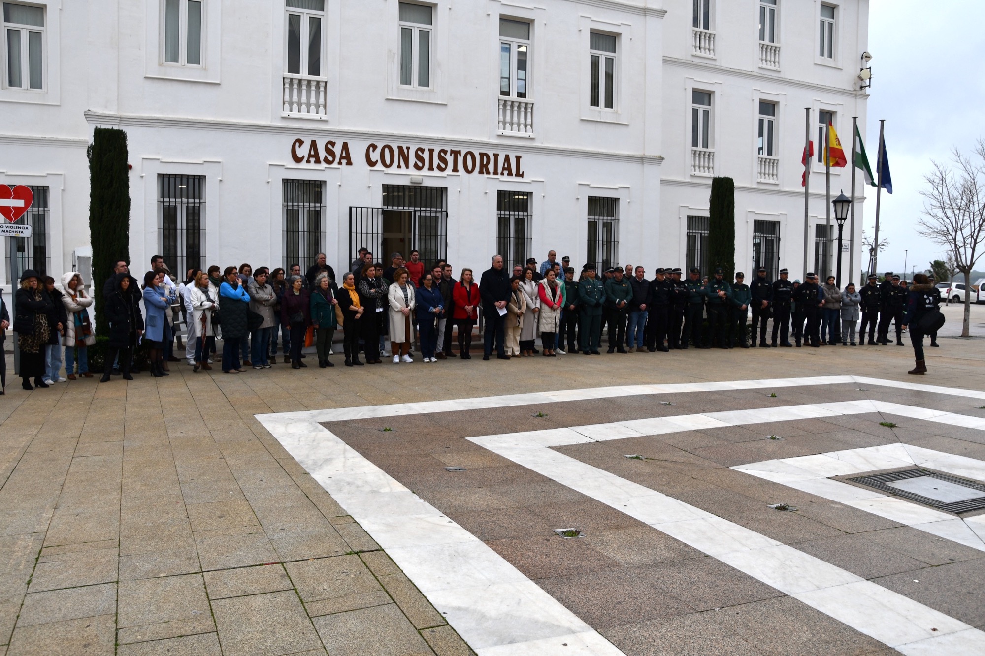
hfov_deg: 67.4
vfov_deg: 47.9
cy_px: 328
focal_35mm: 27
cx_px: 492
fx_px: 739
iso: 200
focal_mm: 18
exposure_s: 1/250
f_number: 8
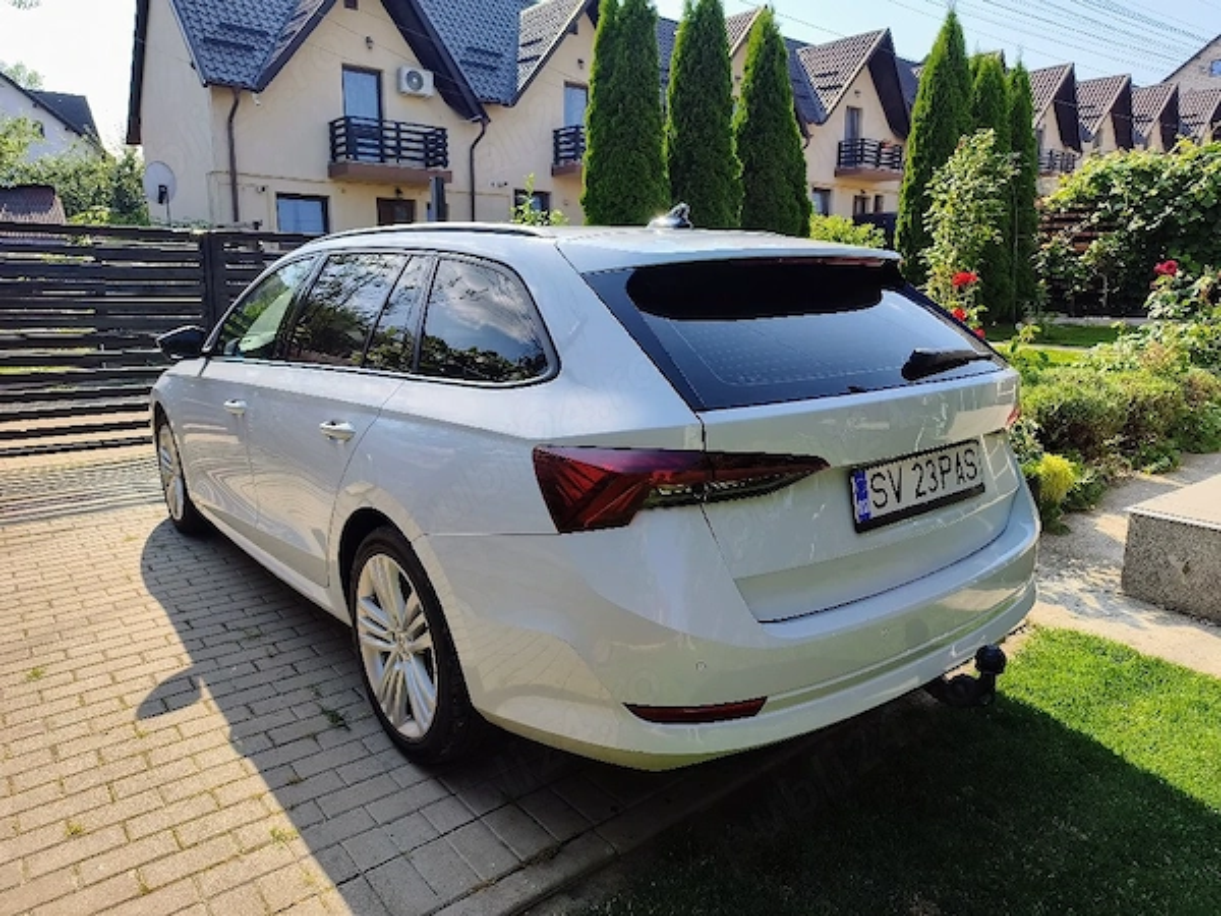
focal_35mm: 23
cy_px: 458
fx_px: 811
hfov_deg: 73.9
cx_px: 610
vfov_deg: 58.9
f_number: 1.7
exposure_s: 1/769
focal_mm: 6.06
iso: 50
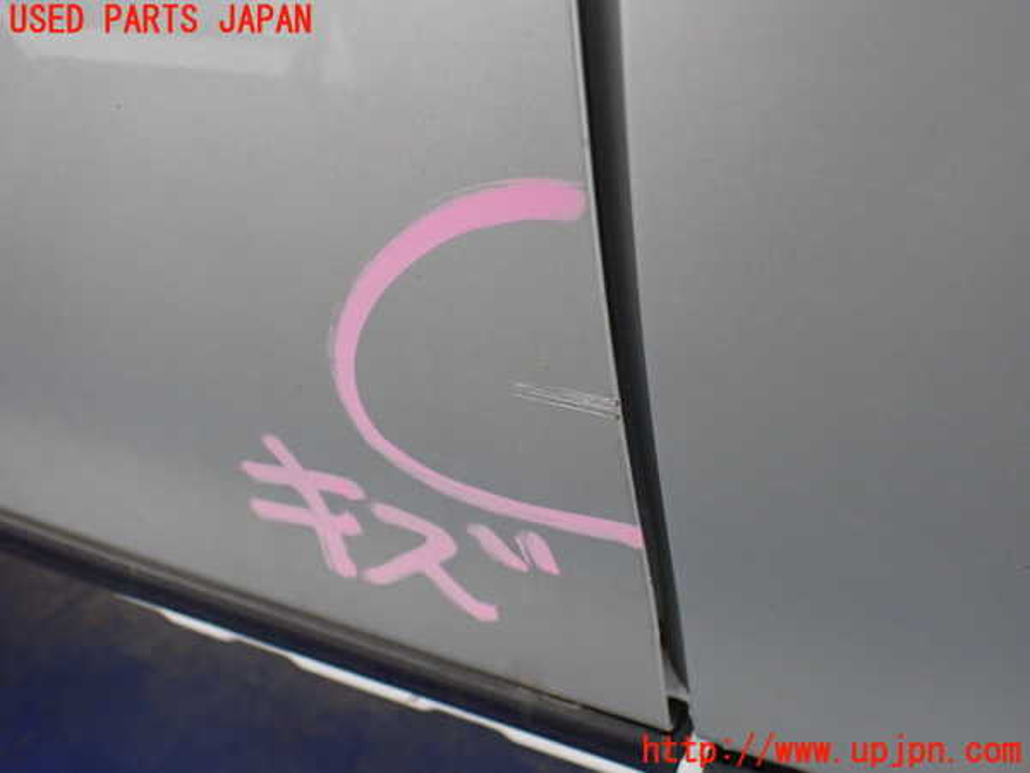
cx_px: 515
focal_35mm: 30
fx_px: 893
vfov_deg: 46.8
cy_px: 386
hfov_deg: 60.0
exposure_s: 1/100
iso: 800
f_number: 2.3
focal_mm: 5.4
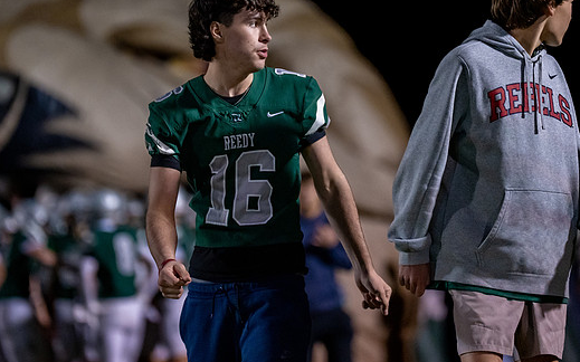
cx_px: 269
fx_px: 4914
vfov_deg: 4.2
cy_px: 118
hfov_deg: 6.8
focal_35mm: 311
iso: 3200
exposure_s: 1/1000
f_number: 2.8
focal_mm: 200
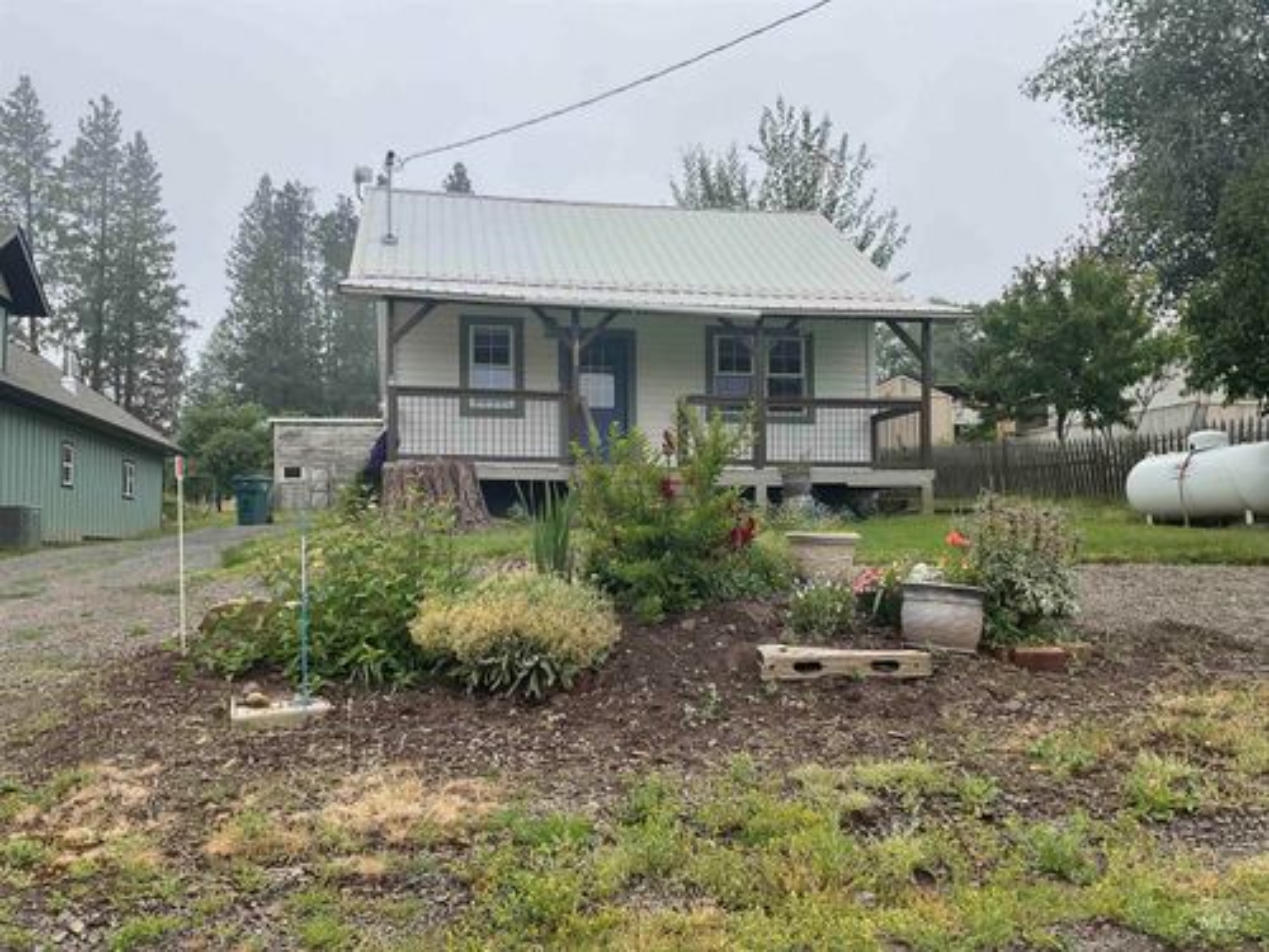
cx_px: 634
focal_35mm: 29
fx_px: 1063
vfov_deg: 48.2
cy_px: 476
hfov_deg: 61.7
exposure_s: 1/855
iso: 16
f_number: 1.8
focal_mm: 3
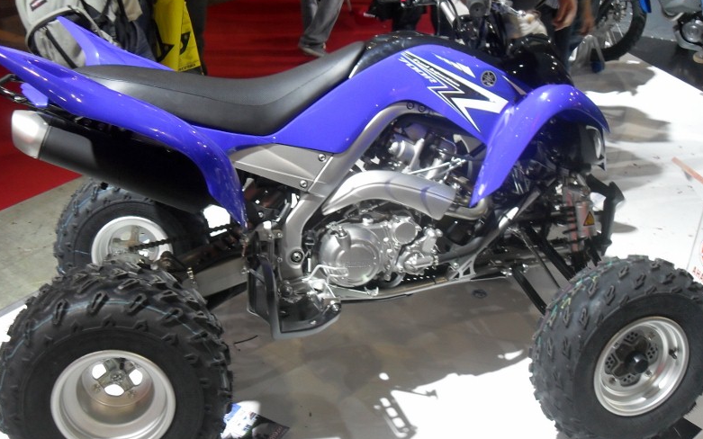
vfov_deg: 33.6
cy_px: 215
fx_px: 728
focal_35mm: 38
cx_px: 356
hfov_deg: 51.5
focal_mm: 6.2
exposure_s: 1/30
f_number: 2.8
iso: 160
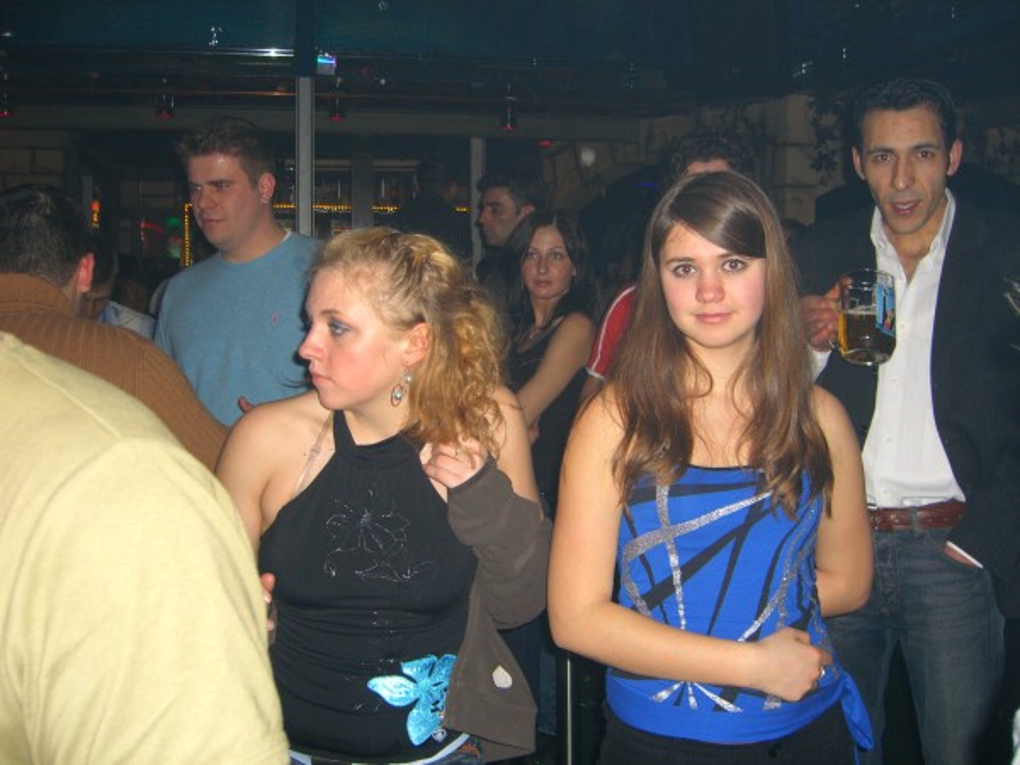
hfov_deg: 49.0
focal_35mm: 38
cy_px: 382
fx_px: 1120
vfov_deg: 37.7
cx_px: 510
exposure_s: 1/60
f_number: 2.8
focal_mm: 7.9
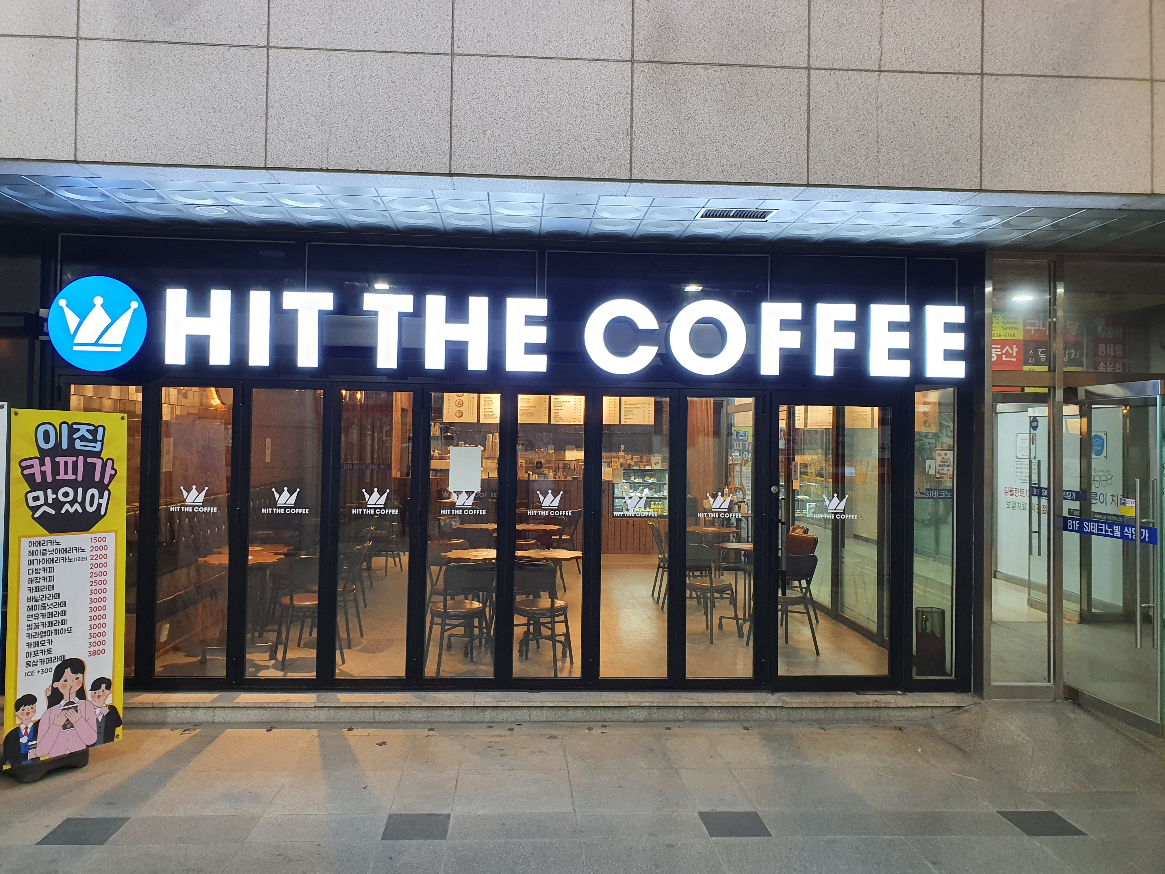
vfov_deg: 53.1
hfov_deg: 67.3
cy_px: 437
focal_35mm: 26
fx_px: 875
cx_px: 582
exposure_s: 1/60
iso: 160
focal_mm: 4.32
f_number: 2.4
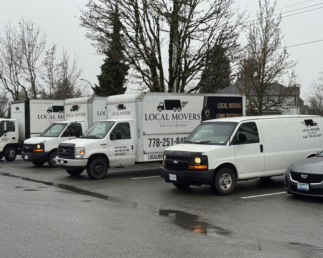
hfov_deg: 36.6
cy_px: 131
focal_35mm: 51
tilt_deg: +1.9
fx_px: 487
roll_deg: -0.7
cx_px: 152
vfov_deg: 29.7
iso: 64
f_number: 1.78
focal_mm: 6.76
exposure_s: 1/364
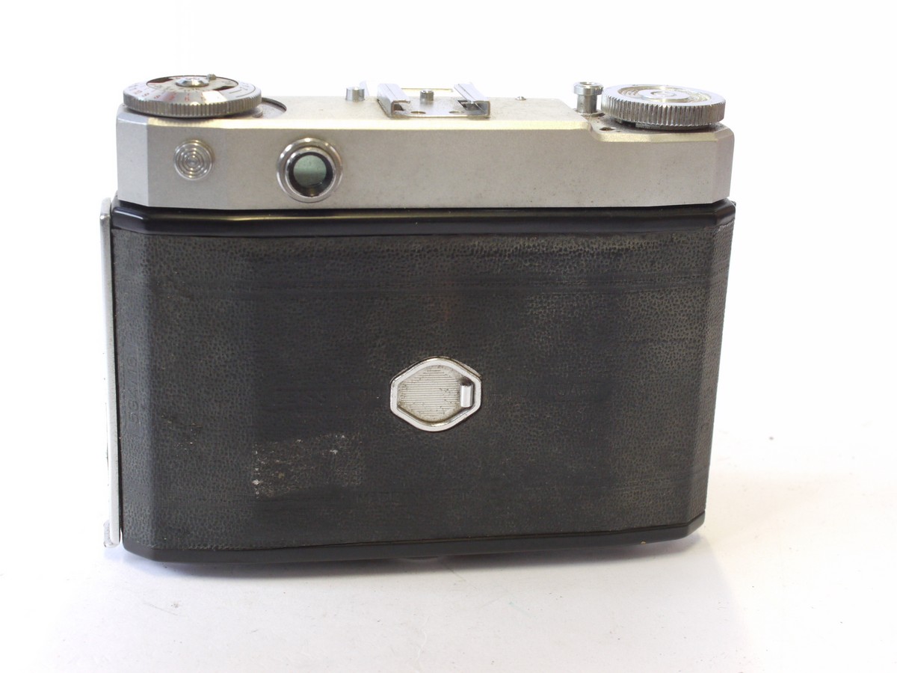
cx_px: 448
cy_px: 336
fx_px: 1555
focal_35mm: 60
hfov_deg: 32.2
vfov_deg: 24.4
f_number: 8
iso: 800
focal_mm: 30
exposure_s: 1/50
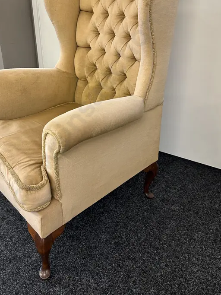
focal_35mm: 36
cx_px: 83
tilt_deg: -25.8
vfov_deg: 50.9
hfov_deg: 39.4
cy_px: 114
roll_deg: +1.8
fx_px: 307
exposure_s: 1/100
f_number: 1.78
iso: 200
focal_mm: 6.86
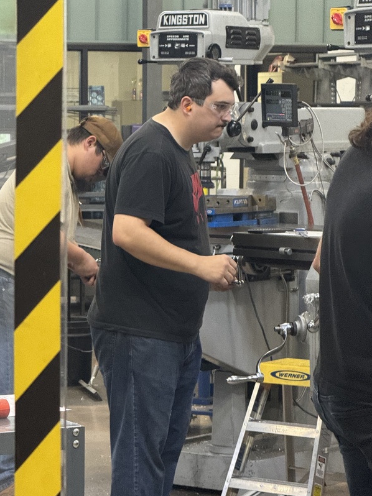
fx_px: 2208
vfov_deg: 12.8
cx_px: 155
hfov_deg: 9.6
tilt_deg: -4.1
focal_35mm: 154
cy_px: 254
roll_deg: -0.2
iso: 640
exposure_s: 1/60
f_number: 2.8
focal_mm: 15.66
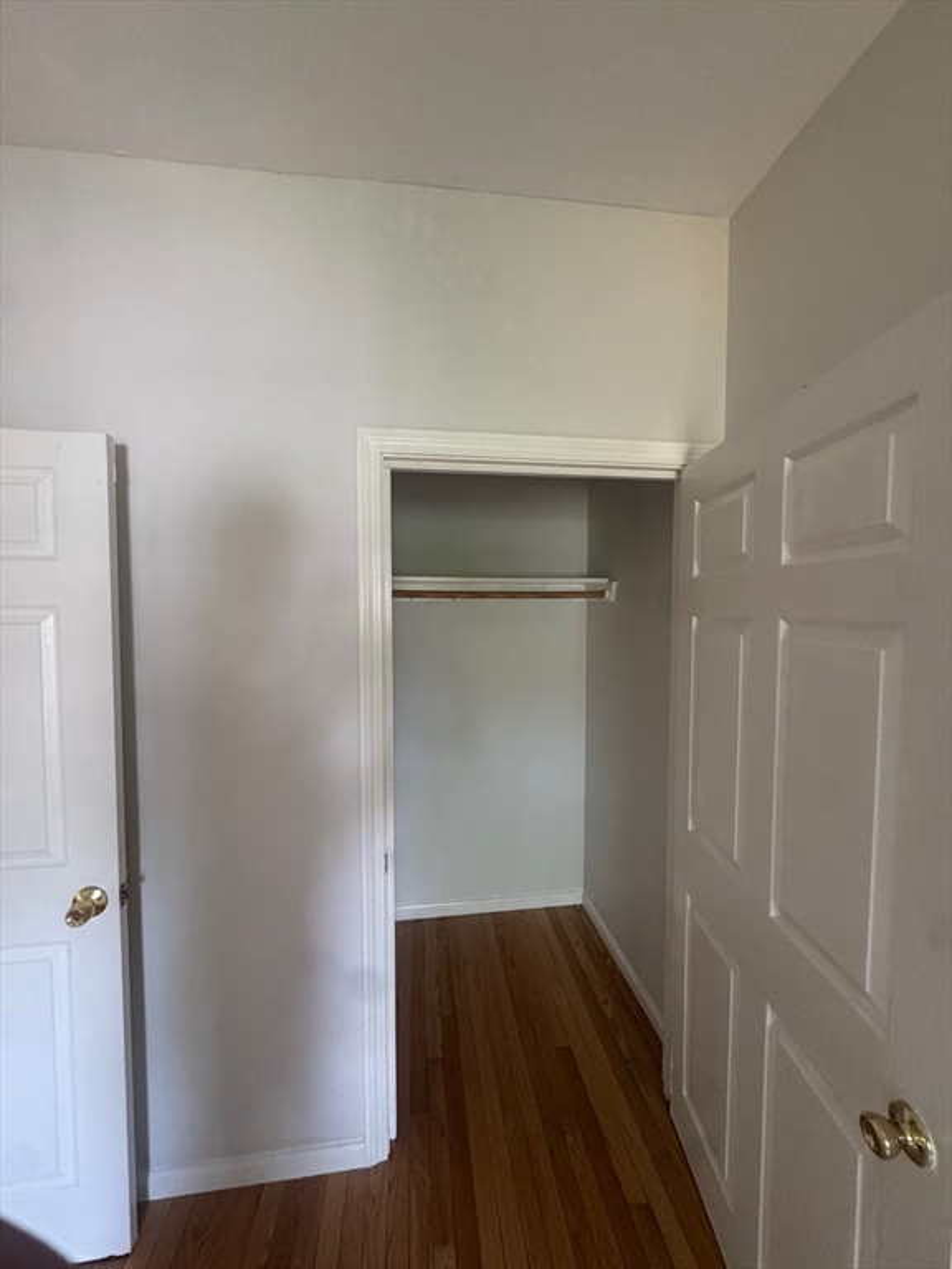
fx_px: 513
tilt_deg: -1.9
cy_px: 634
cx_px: 476
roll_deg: +1.0
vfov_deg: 102.1
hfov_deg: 85.7
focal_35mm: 14
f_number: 2.2
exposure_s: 1/60
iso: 400
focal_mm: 2.22
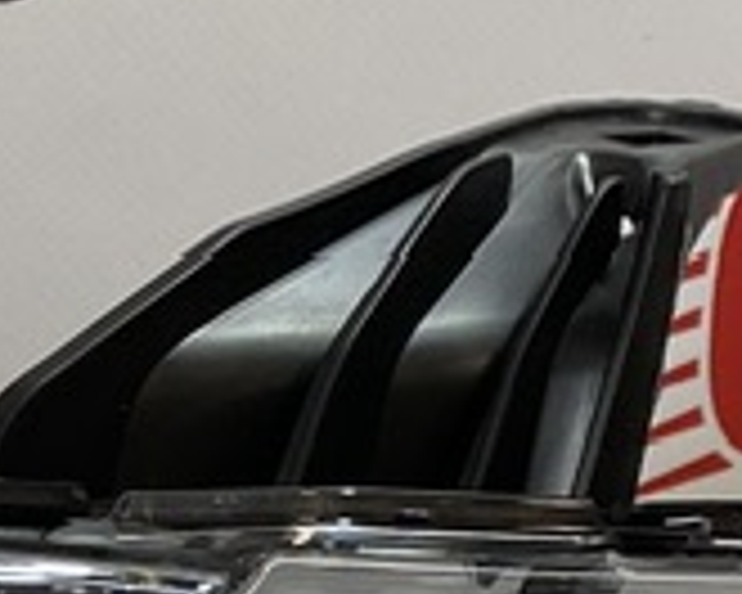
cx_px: -1255
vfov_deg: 7.6
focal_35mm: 197
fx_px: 4326
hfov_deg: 8.6
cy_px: 1156
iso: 64
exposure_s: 1/121
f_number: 1.8
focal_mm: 4.25
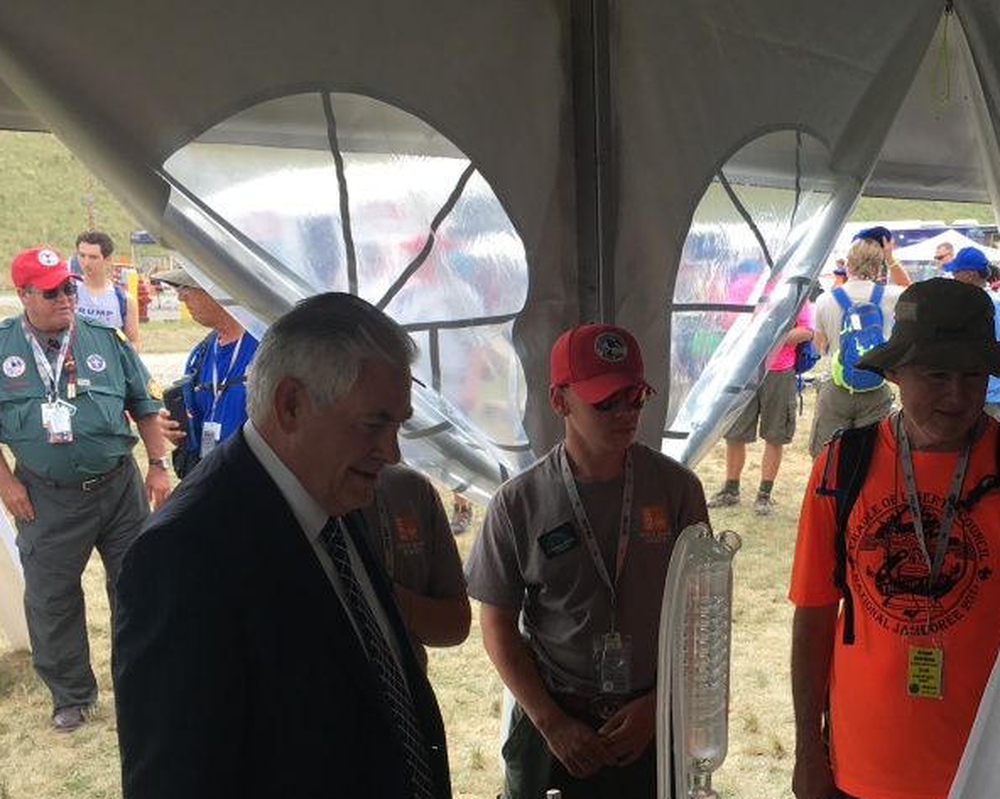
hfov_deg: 37.4
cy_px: 581
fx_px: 1449
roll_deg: -2.3
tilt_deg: -10.2
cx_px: 715
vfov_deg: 30.4
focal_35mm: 49
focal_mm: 4.15
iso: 25
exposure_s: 1/250
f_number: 2.2
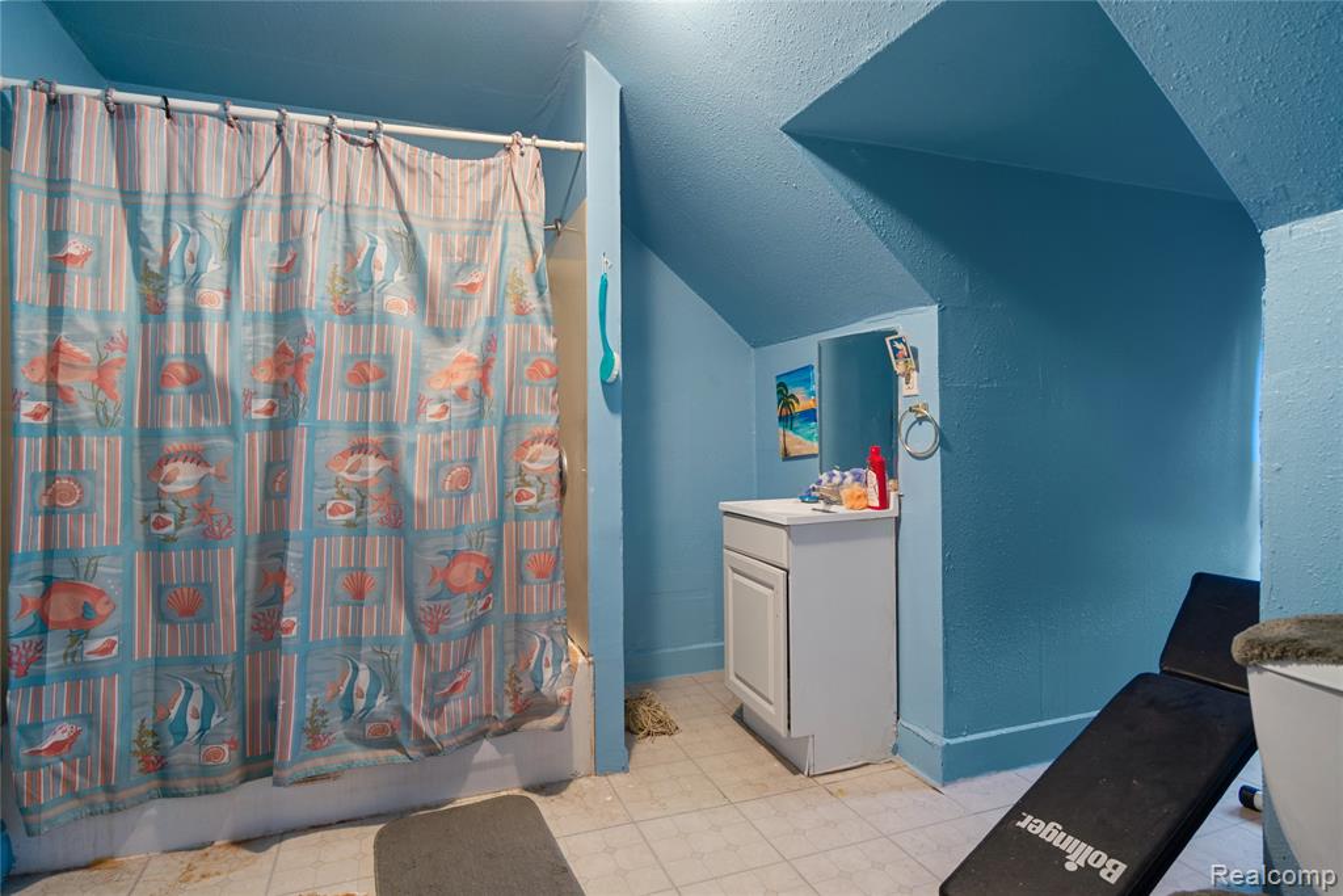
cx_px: 672
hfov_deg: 61.9
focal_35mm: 30
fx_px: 1119
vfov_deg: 43.6
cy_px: 448
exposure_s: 1.6
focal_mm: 30
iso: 320
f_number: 9
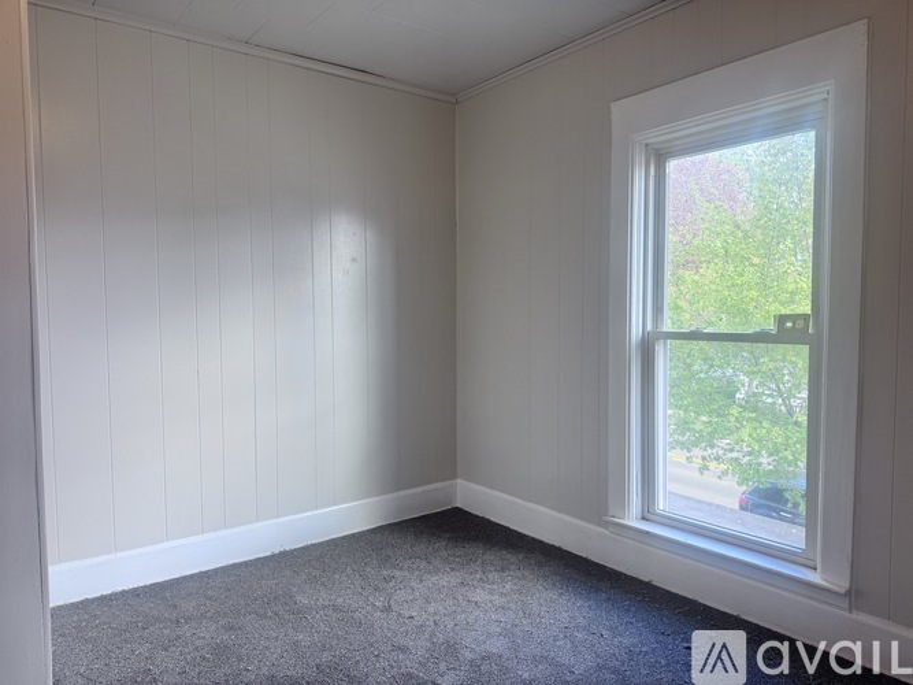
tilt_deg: -3.2
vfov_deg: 56.8
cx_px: 456
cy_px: 342
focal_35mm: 24
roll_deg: -0.2
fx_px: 633
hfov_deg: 71.6
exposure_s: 1/120
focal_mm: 6.76
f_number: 1.78
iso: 64
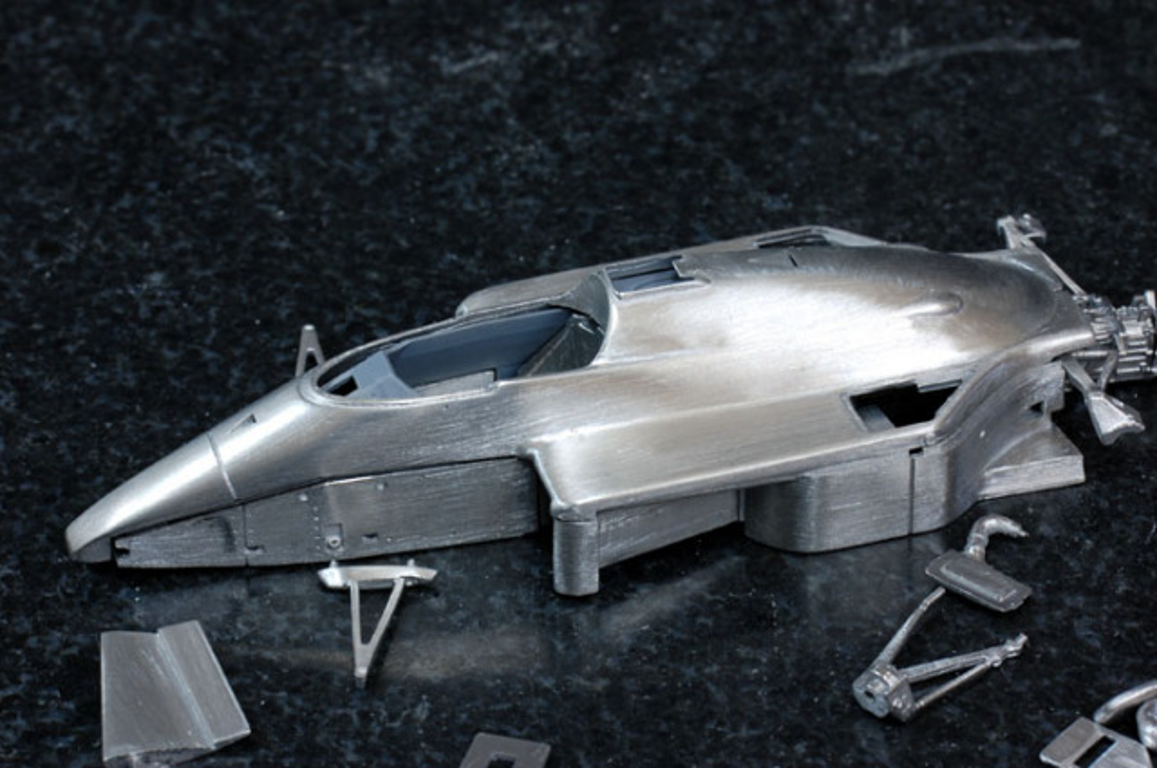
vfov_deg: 15.1
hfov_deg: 22.6
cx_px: 578
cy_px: 384
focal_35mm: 90
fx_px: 2889
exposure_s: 1.5
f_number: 32
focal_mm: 60
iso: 200
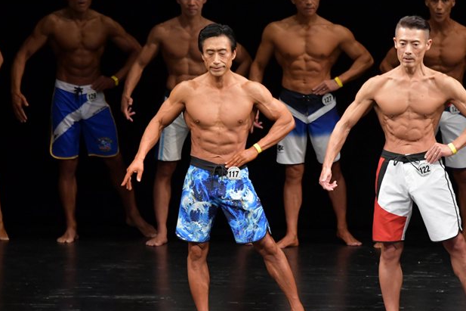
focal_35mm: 358
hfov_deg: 5.8
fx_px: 4633
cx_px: 287
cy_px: 187
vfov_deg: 3.8
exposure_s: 1/400
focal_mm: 190
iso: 3200
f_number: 5.6
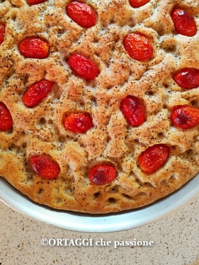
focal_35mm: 33
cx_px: 97
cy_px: 82
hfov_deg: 42.9
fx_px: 253
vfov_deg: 53.9
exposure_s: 1/50
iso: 800
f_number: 1.65
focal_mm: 6.14
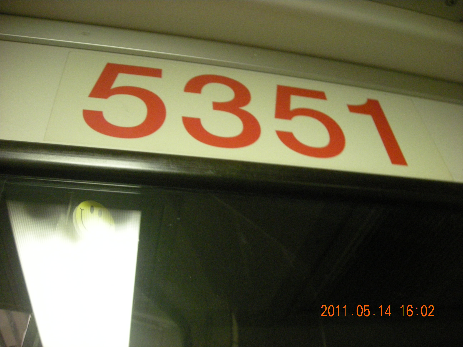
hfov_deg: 52.6
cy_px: 174
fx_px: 468
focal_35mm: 35
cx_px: 232
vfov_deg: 40.7
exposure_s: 1/24.8
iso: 400
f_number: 2.8
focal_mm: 5.7
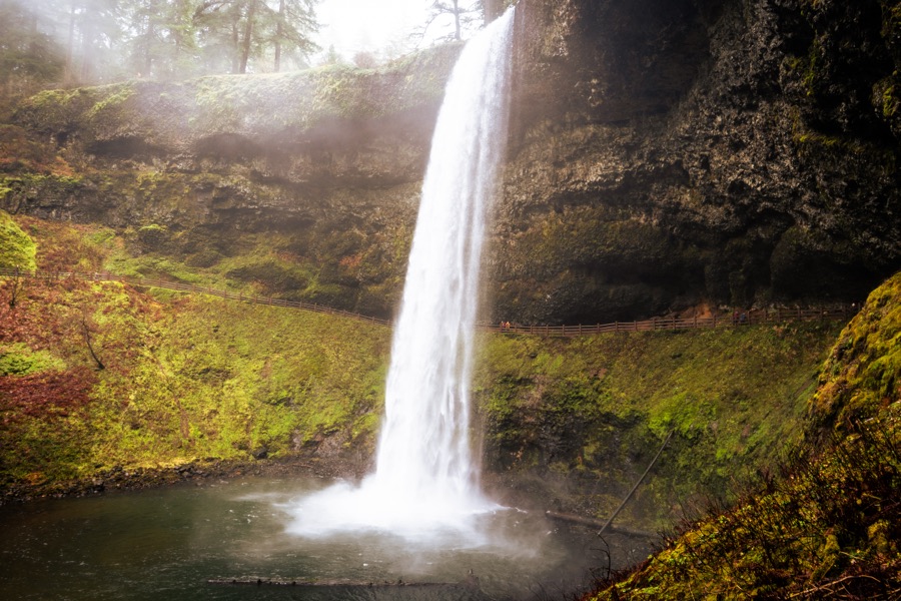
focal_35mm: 28
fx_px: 701
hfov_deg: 65.5
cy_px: 300
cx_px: 450
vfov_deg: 46.4
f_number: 4
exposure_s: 1/160
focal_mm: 28
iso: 400
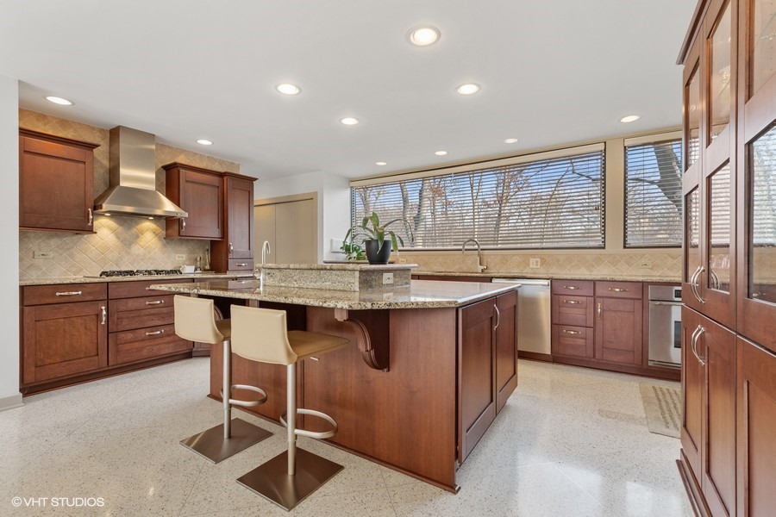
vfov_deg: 77.3
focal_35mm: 15
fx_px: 323
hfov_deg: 100.4
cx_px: 388
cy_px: 258
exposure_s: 1/8
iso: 200
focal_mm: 10
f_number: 8
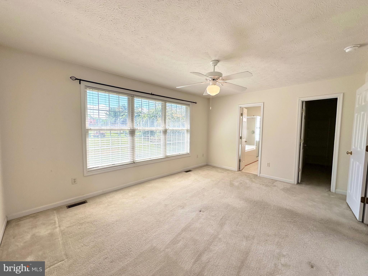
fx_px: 149
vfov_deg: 85.7
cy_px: 138
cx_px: 184
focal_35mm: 14
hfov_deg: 102.1
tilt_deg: -3.5
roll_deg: -1.3
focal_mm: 2.22
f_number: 2.2
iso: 40
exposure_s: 1/340
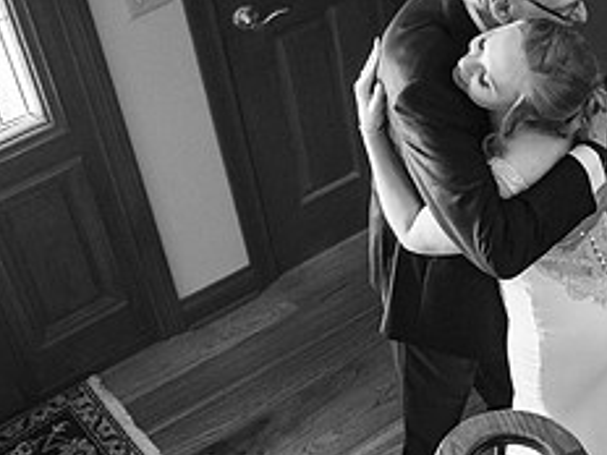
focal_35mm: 85
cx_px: 748
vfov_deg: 17.3
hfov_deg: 21.2
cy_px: 307
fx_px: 1490
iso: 2000
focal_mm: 17
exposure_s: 1/100
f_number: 2.8
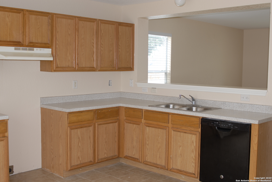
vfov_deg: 32.0
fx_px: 318
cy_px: 91
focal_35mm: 42
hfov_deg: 46.3
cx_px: 136
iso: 100
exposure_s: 1/60
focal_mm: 28
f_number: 2.8
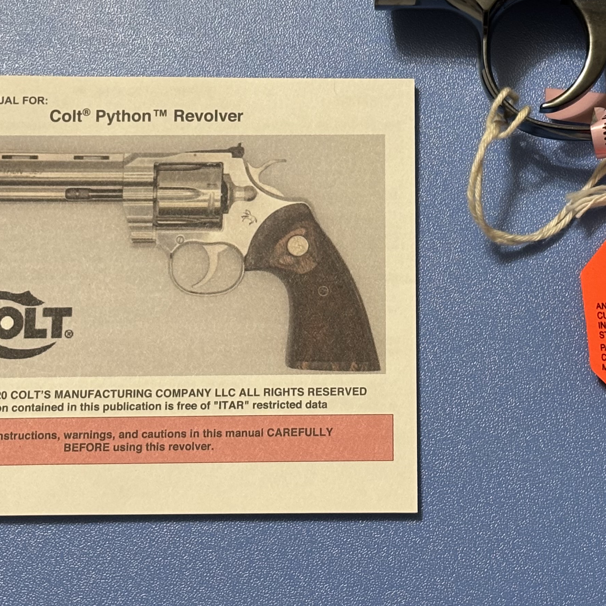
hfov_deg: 16.5
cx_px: 422
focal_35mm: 105
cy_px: 90
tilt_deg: -75.2
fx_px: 2080
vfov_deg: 16.4
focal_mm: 5.96
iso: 100
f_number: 1.6
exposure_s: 1/60
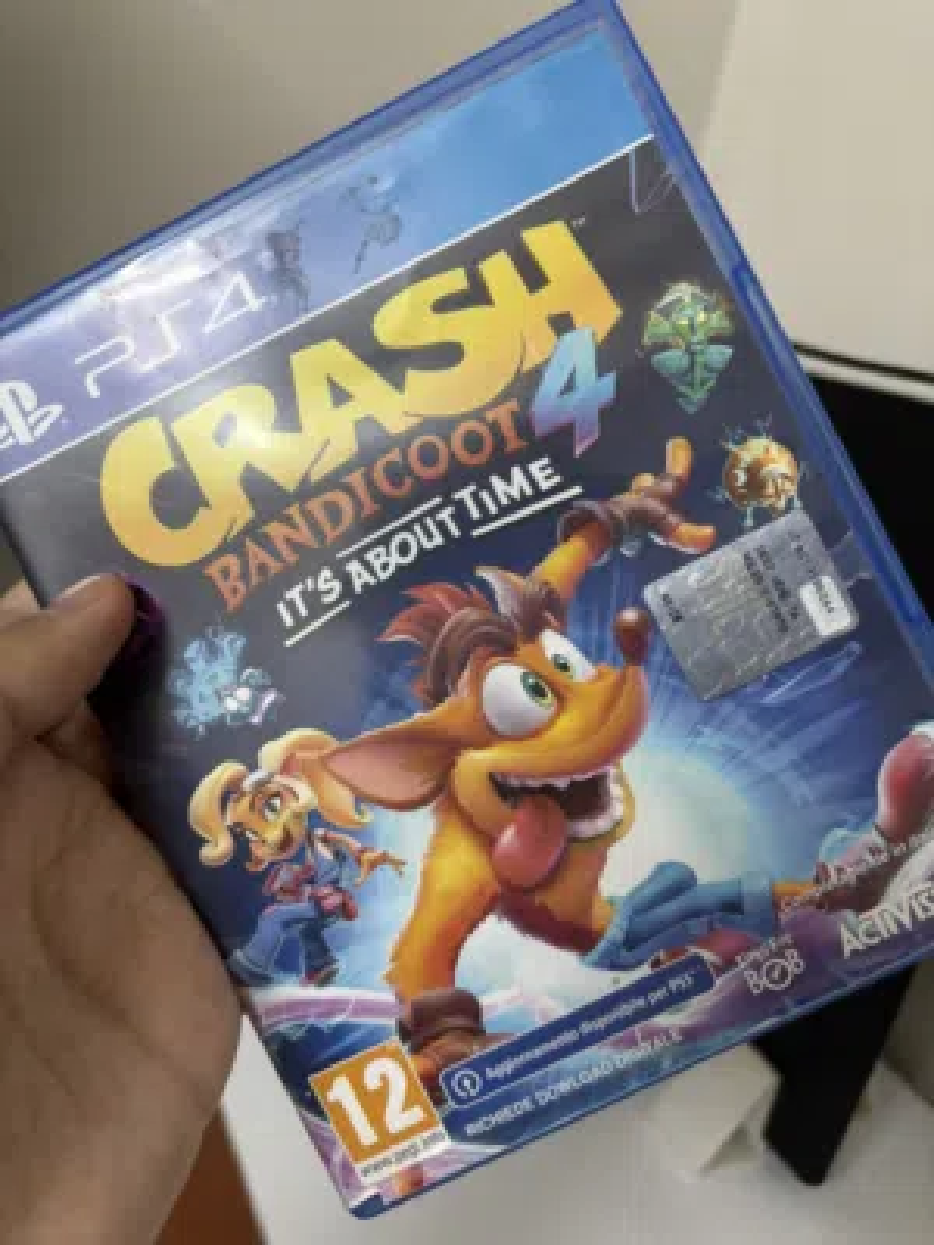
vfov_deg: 67.3
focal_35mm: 26
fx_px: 935
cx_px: 467
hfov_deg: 53.1
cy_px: 622
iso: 500
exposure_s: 1/50
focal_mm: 5.96
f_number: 1.6
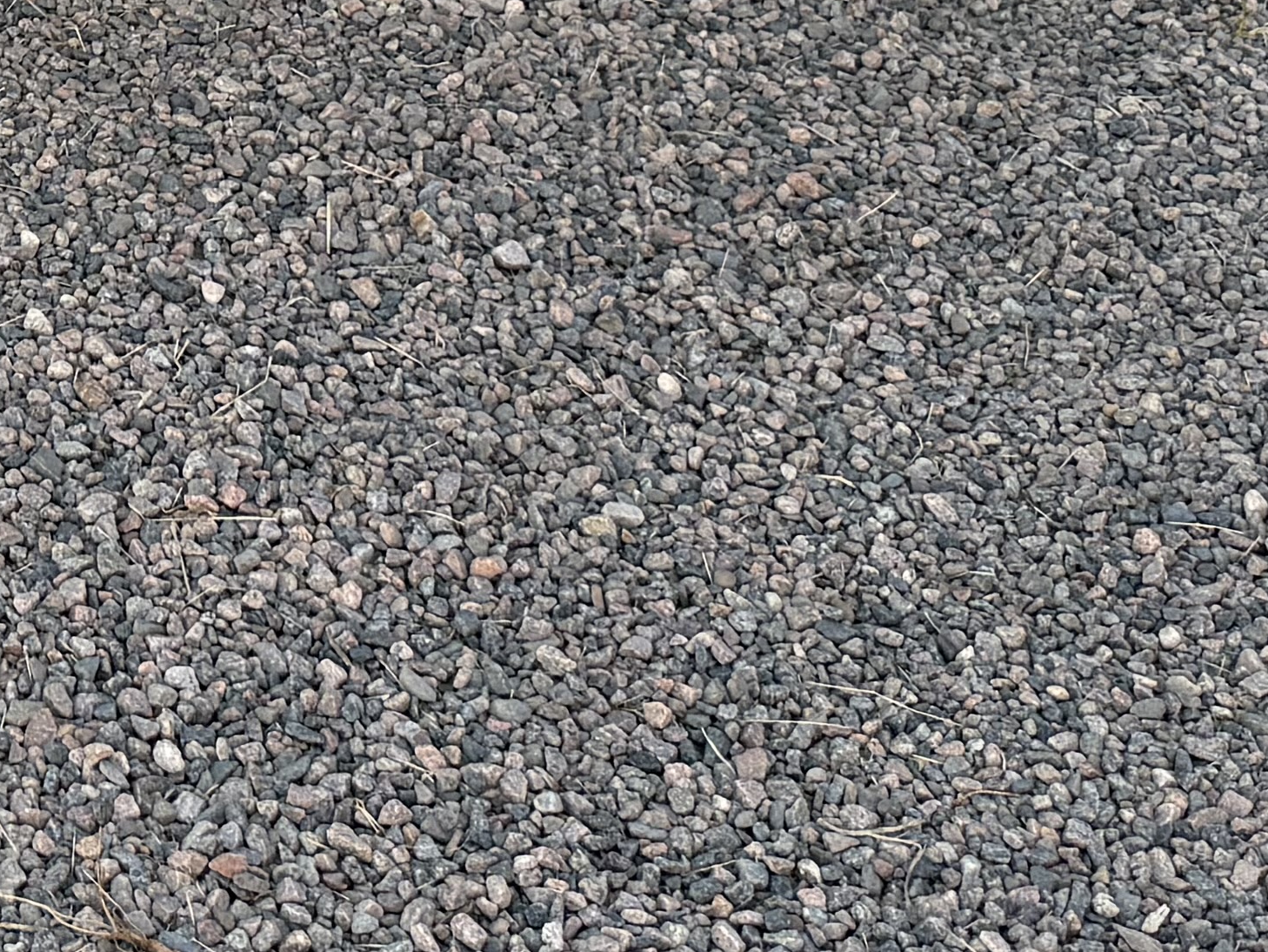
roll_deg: -1.7
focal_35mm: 94
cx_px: -447
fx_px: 3444
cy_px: -426
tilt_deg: -21.8
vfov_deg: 14.7
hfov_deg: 19.1
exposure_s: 1/365
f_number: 1.78
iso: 100
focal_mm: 6.76
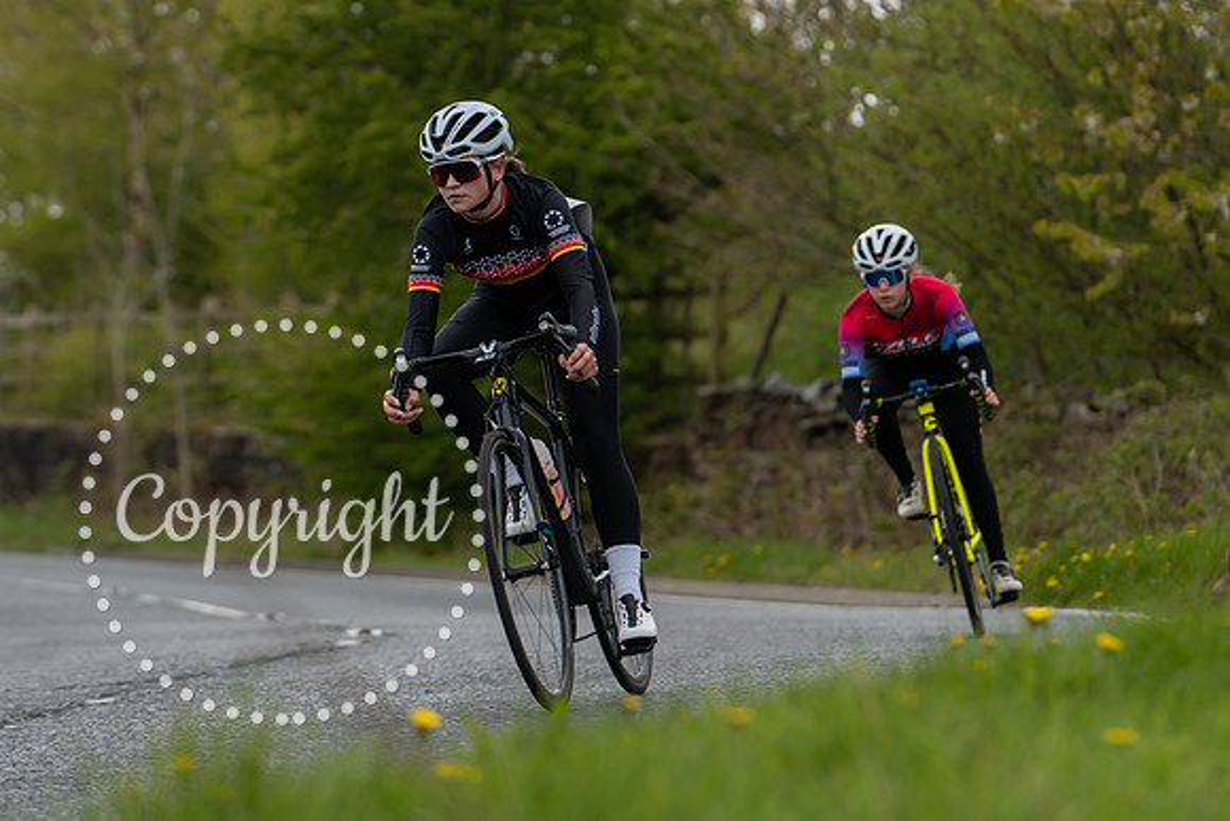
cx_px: 592
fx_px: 7362
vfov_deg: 6.4
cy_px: 189
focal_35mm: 215
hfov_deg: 9.6
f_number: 3.5
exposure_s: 1/640
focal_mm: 140
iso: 200
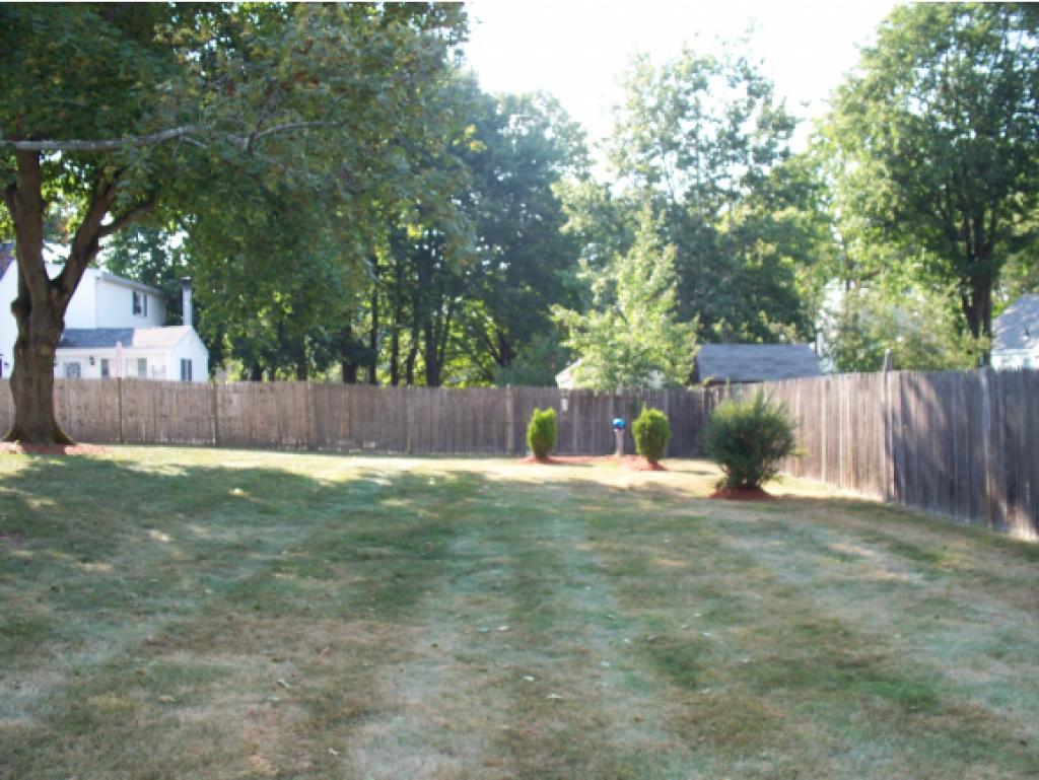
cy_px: 390
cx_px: 520
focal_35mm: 36
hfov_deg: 51.3
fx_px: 1081
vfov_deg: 39.7
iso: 80
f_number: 2.8
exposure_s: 1/125
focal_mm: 7.54
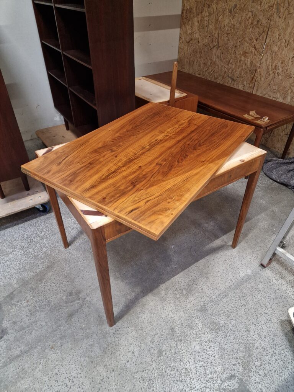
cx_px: 147
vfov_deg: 73.9
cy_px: 196
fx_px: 260
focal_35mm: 23
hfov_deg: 58.9
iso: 640
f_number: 1.8
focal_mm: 6.4
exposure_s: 1/50
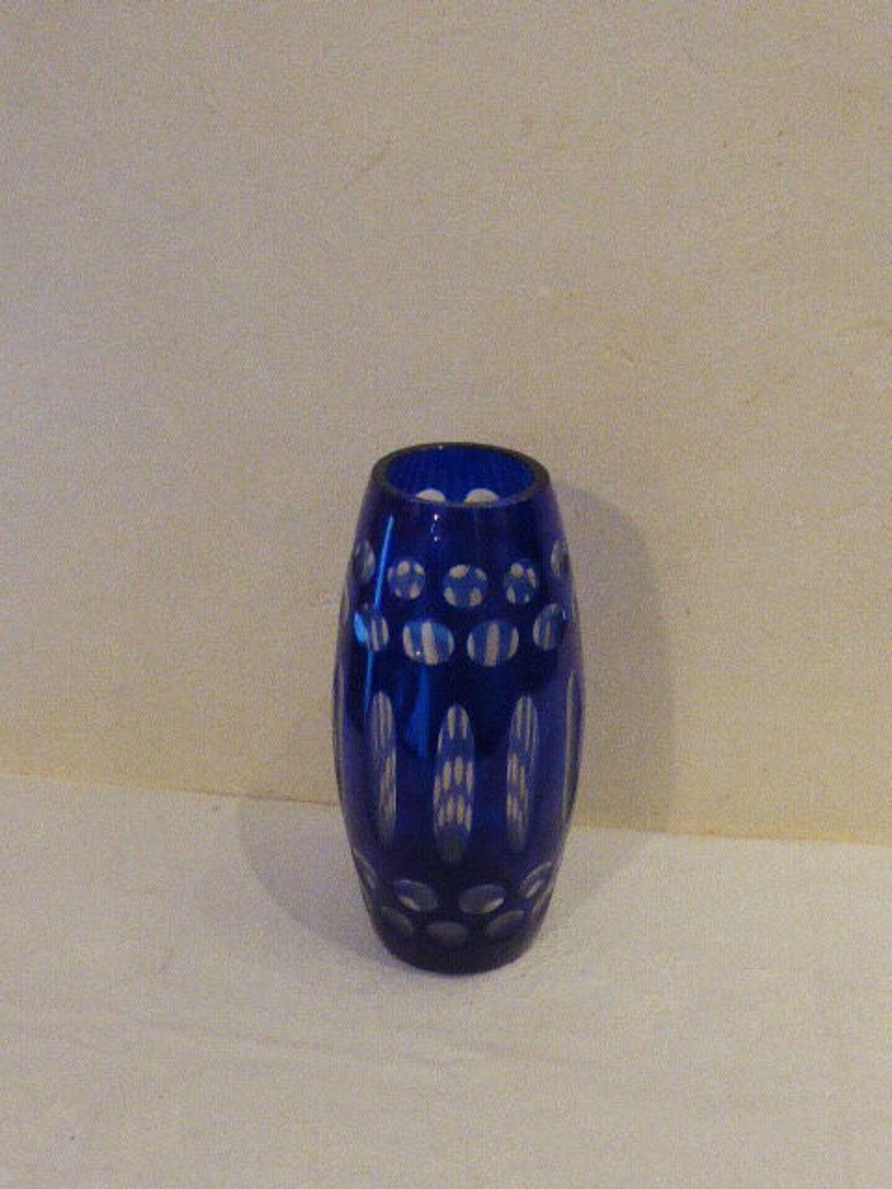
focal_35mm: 43
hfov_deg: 33.6
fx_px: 1477
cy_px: 594
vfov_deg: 43.9
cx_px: 446
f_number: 3.9
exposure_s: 1/30
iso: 1600
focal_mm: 7.4
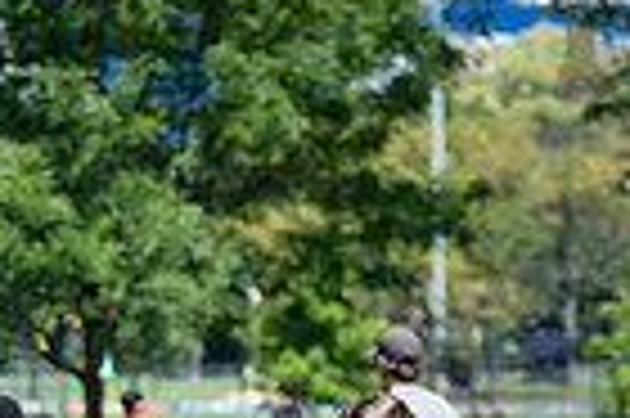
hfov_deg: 4.7
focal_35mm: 435
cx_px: -292
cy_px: 672
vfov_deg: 3.1
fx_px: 7604
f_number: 4
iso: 200
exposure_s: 1/1000
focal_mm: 105
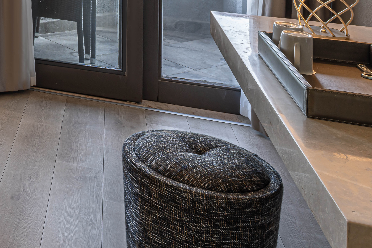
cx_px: -158
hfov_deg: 27.0
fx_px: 589
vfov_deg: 22.0
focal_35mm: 57
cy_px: -47
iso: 100
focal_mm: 17
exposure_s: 1/3
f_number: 11
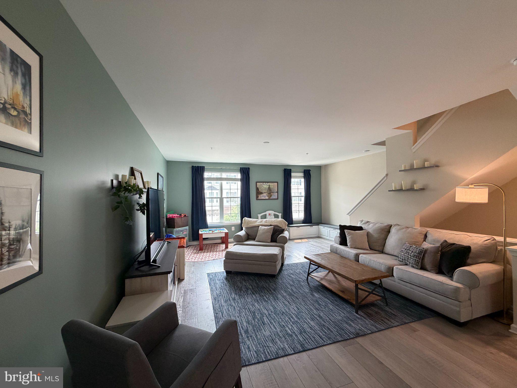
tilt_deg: +1.1
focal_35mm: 14
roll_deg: +0.5
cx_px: 258
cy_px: 194
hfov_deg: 102.1
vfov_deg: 85.7
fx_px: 209
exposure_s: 1/120
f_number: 2.2
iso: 320
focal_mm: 2.22
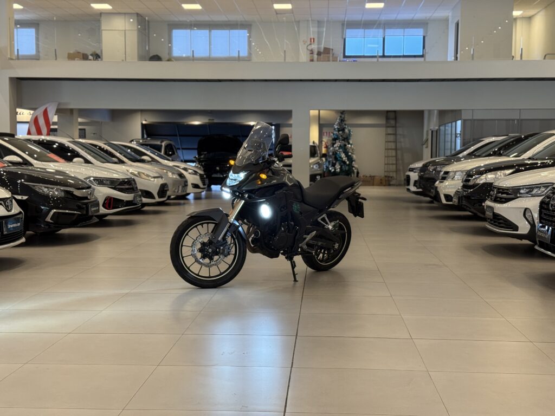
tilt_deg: -3.8
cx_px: 278
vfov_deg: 30.3
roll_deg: +0.1
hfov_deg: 39.7
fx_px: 770
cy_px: 208
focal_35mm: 48
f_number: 1.78
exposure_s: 1/120
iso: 200
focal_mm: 6.76
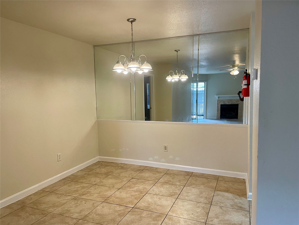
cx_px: 150
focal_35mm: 26
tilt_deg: -3.9
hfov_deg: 67.3
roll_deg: +0.8
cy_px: 112
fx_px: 225
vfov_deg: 53.1
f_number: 1.6
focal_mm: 4.2
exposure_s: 1/60
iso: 80
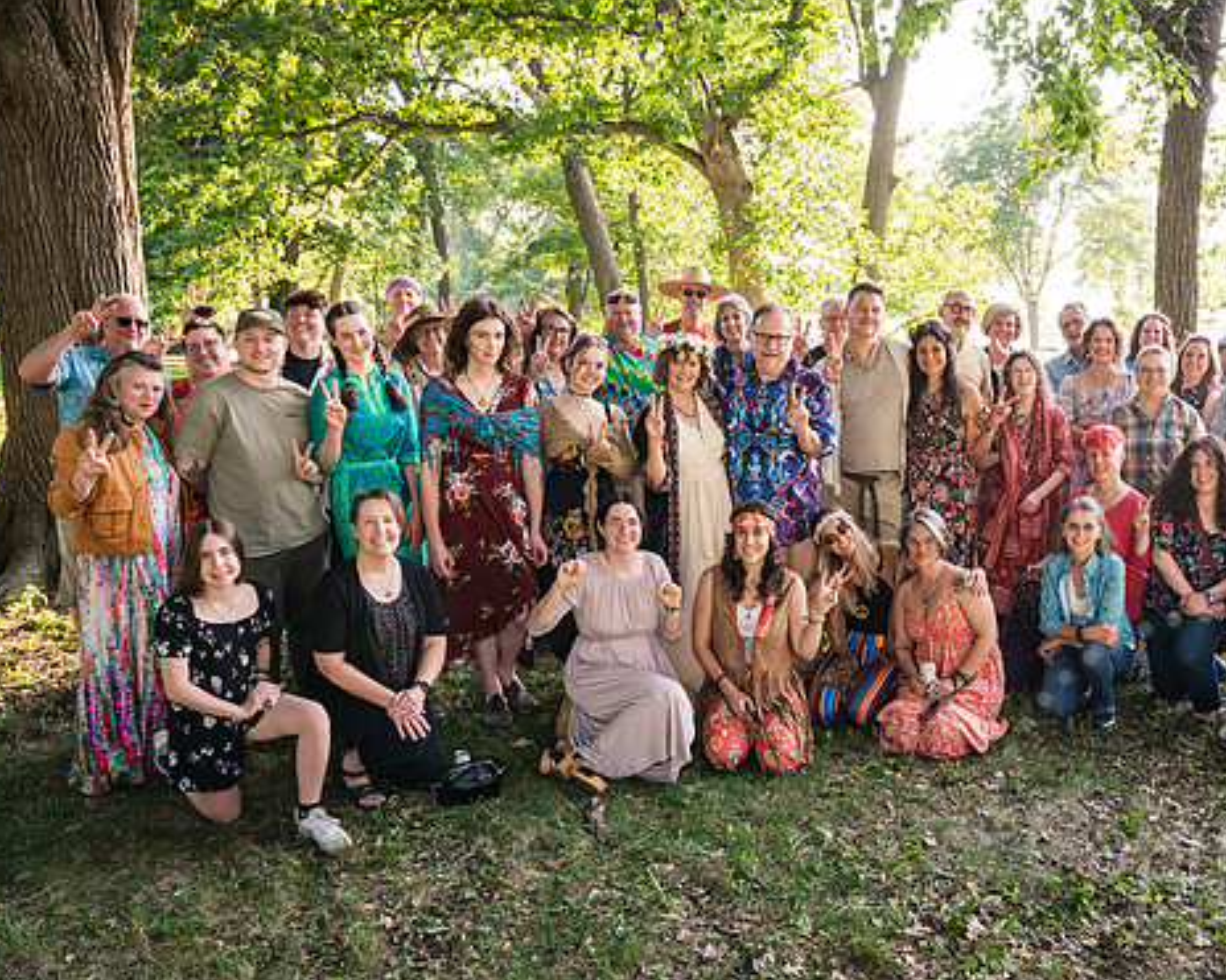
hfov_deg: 55.0
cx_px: 768
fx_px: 1161
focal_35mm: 32
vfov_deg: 45.8
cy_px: 509
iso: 800
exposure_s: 1/250
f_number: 5.6
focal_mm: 26
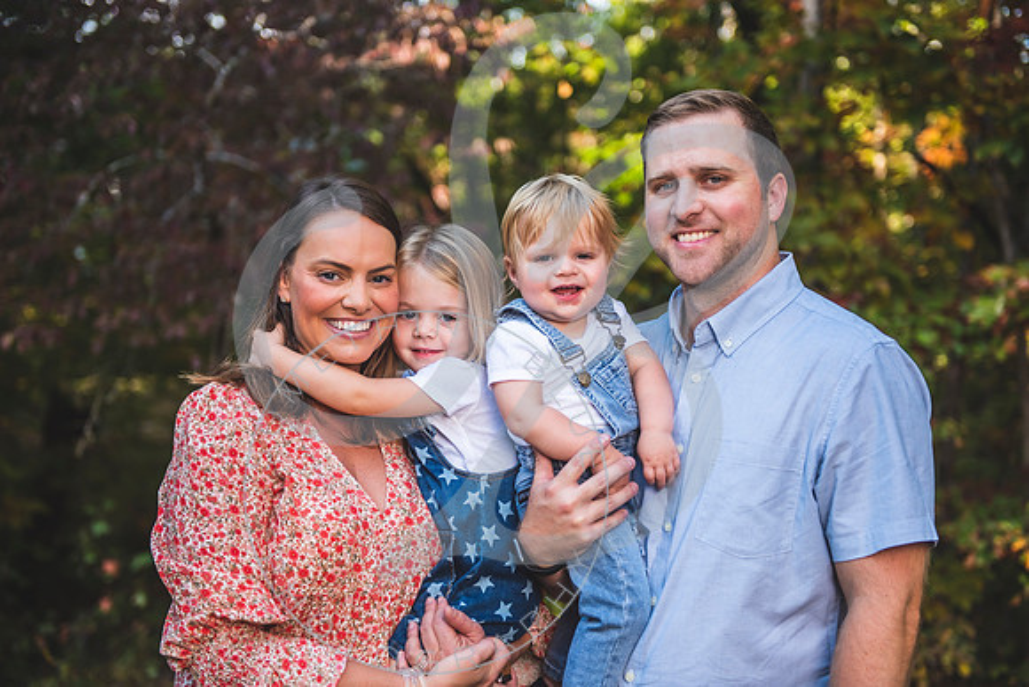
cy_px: 344
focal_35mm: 56
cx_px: 514
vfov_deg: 24.2
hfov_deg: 35.6
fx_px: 1601
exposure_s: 1/400
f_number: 2.8
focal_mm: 56
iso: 100
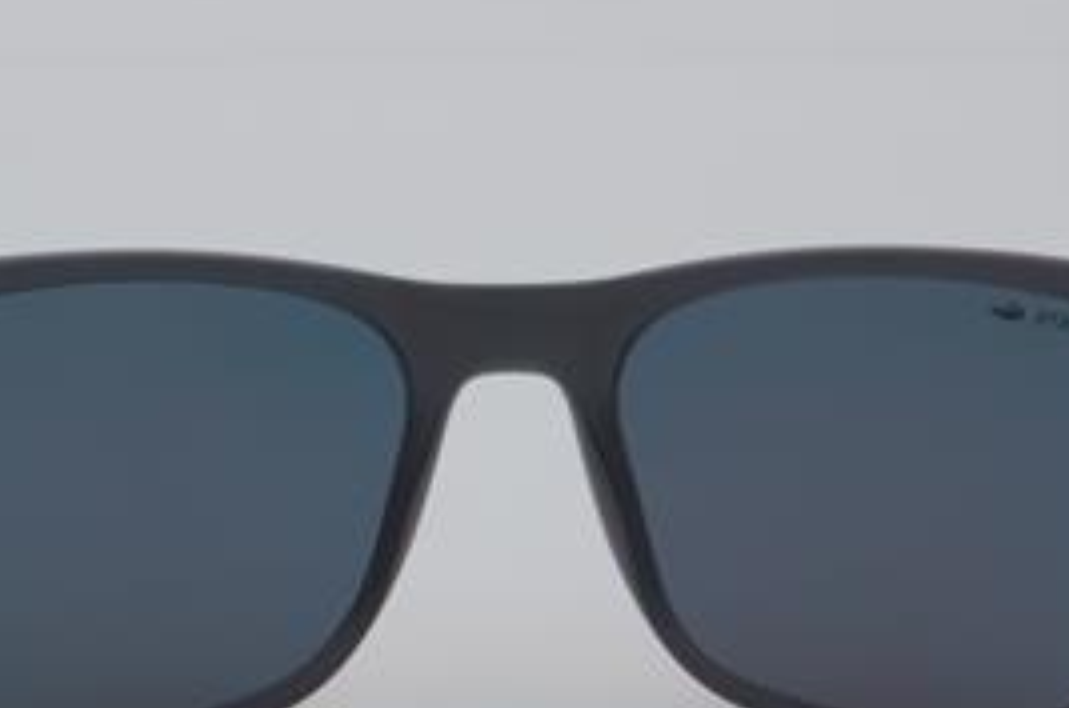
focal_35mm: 124
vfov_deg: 11.0
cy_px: 504
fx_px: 3668
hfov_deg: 16.6
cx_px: 512
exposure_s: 1/4
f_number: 32
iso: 100
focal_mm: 55
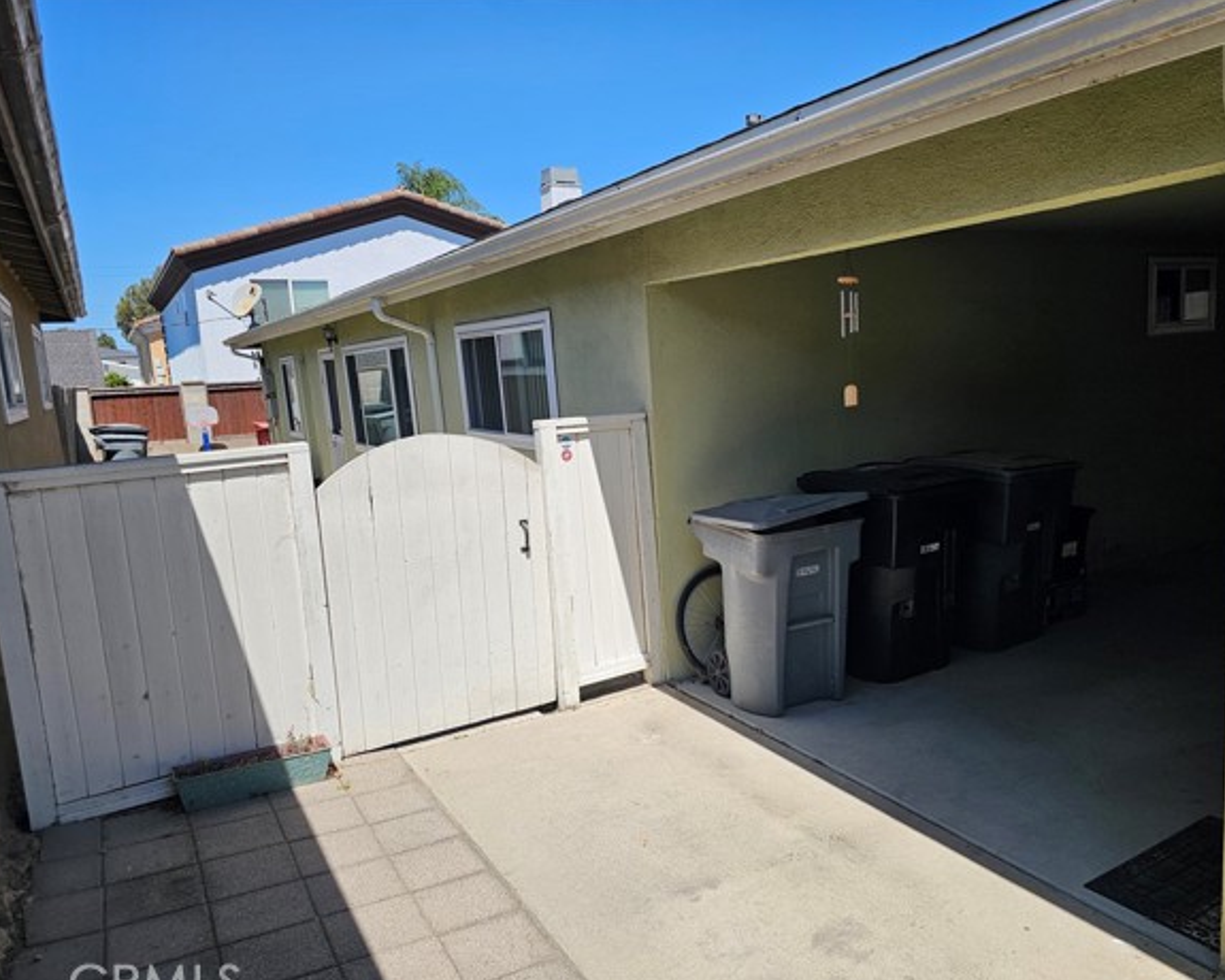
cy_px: 503
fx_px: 906
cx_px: 660
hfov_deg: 68.0
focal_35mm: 25
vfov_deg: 56.8
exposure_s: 1/1182
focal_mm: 6.3
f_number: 1.7
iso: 20
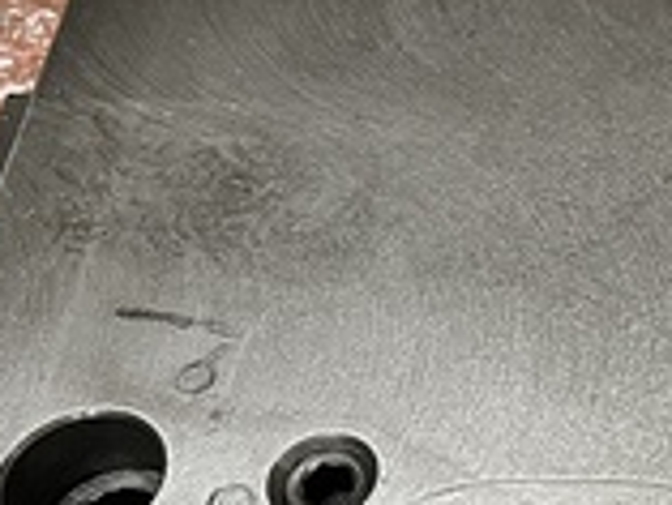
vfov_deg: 13.9
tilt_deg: -55.0
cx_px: 1049
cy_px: 419
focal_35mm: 106
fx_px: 2059
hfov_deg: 16.6
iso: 125
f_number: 1.6
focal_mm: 5.1
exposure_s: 1/65
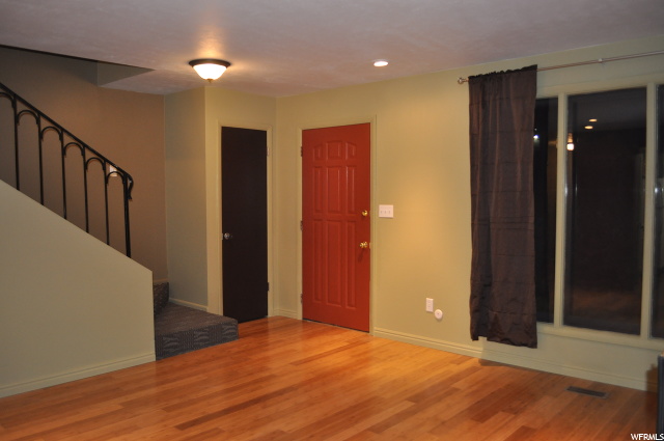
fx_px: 553
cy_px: 220
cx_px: 332
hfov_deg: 62.0
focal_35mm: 30
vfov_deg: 43.5
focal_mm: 20
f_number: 3.8
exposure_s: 1/60
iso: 800
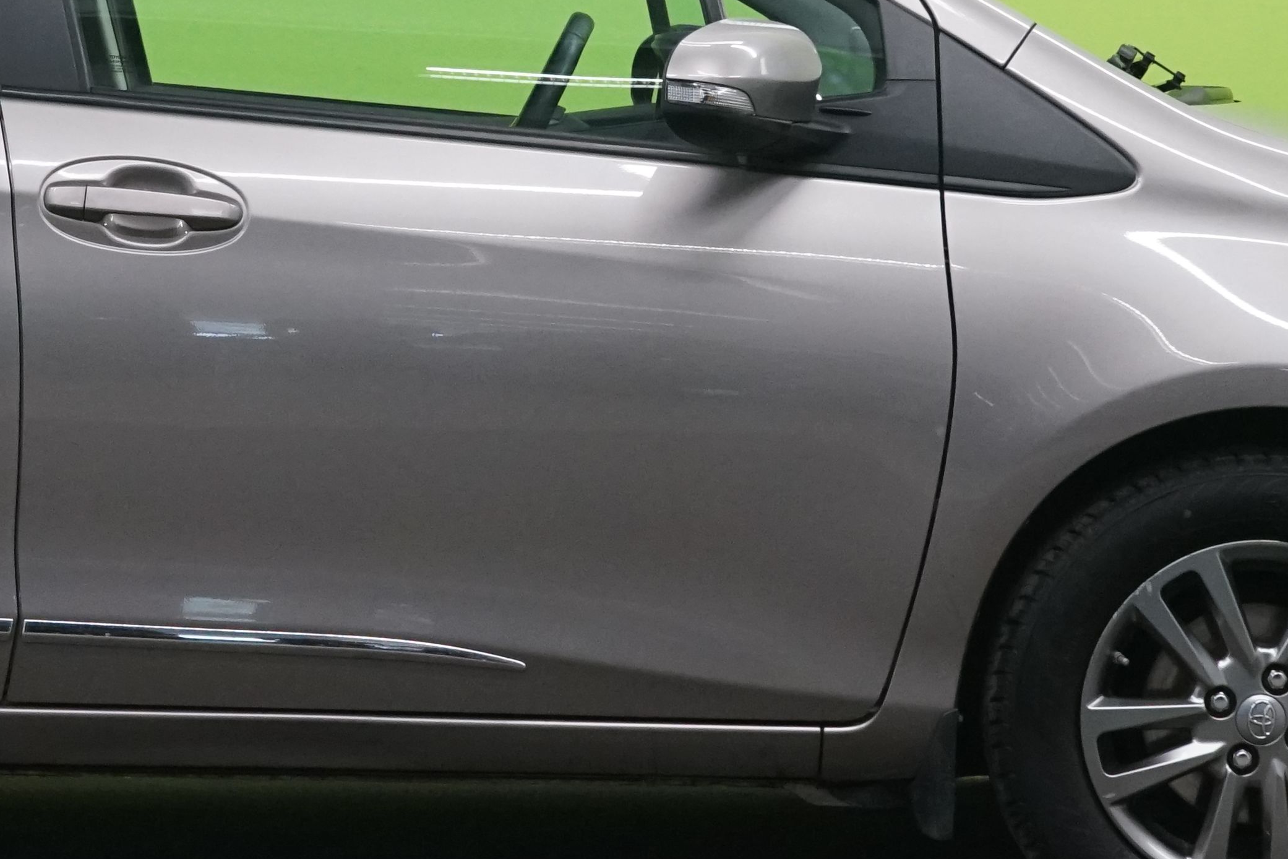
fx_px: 5259
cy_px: 153
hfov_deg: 13.9
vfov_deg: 9.3
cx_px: 268
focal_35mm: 147
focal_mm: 51
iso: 2500
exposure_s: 1/25
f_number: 9
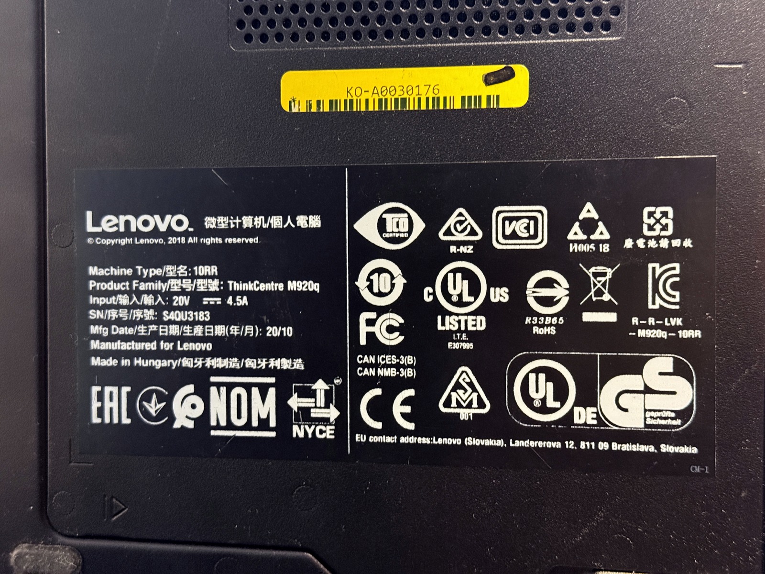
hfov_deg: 39.7
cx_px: 382
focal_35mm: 48
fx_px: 1061
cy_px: 287
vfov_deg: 30.3
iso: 500
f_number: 1.78
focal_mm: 6.76
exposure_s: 1/33
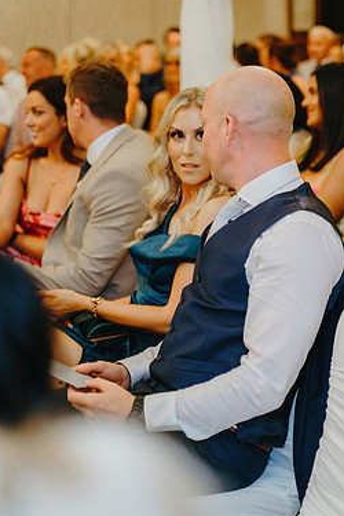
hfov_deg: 15.2
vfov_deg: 22.6
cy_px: 248
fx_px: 1290
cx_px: 194
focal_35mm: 90
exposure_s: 1/160
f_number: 2.8
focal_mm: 75
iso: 1000
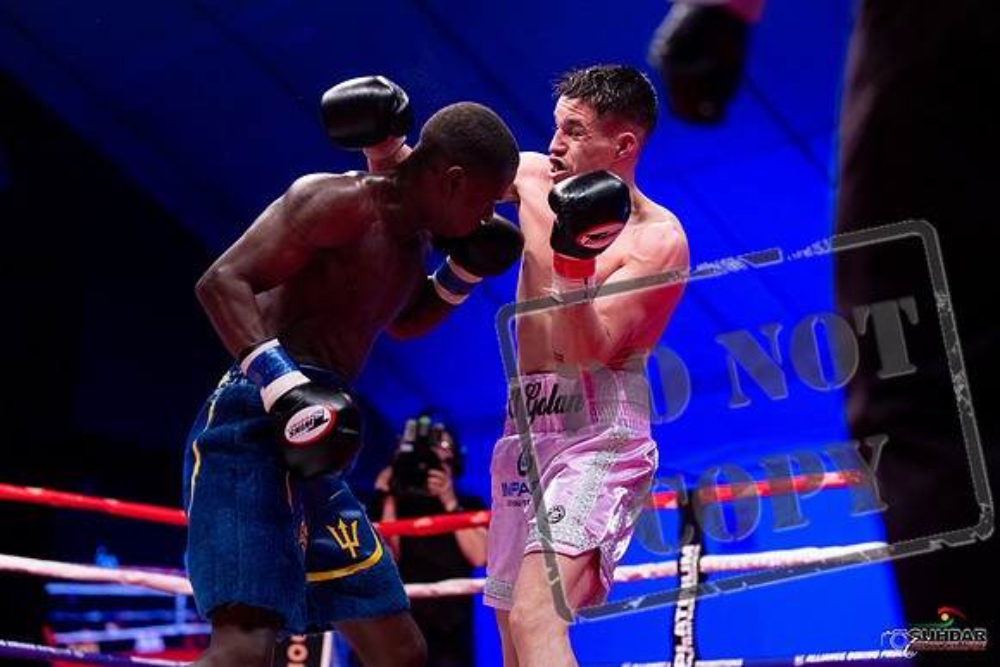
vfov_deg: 19.5
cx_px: 500
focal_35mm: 70
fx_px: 1945
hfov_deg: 28.8
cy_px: 334
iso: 4000
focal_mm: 70
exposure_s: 1/1000
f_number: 2.5
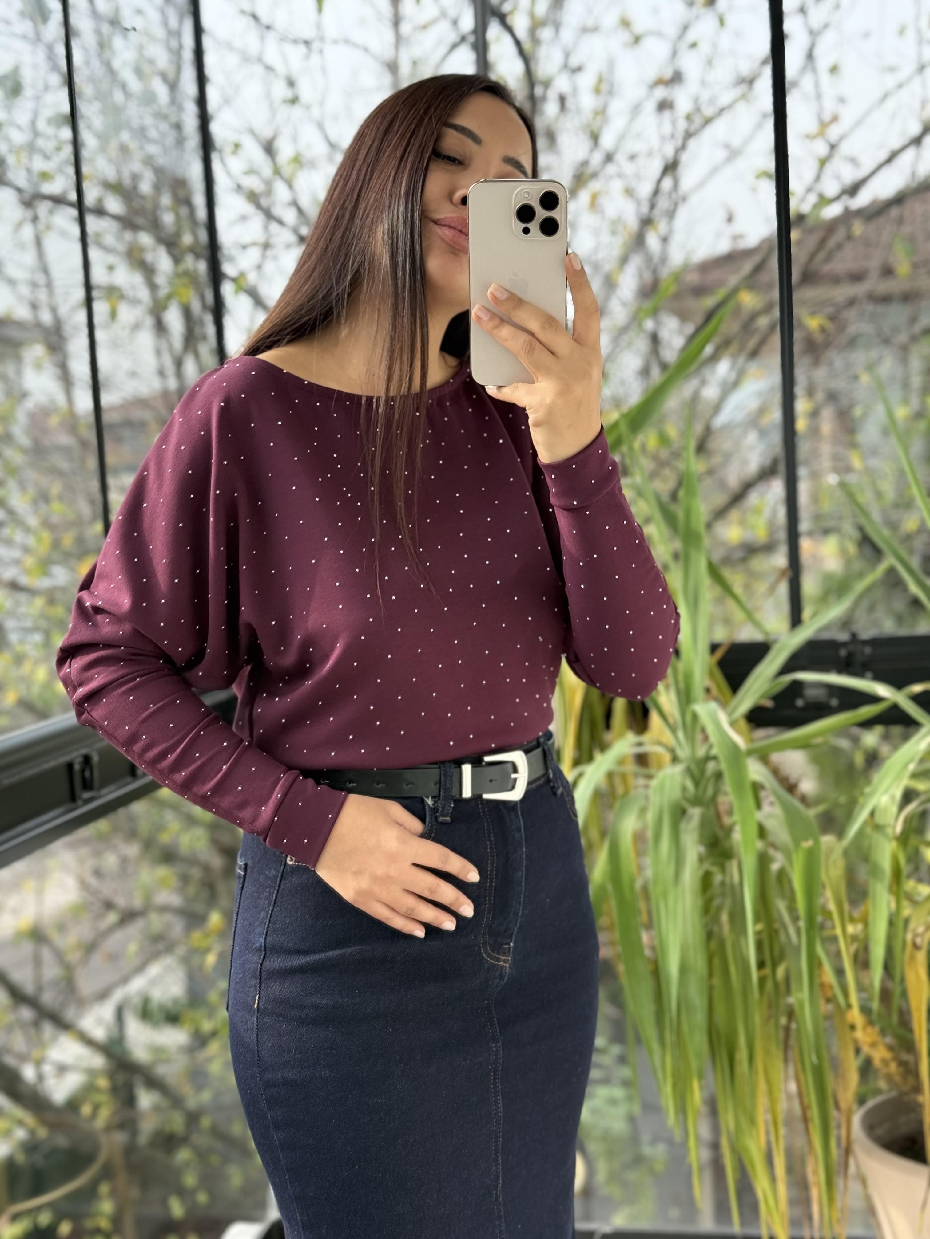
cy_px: 620
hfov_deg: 30.3
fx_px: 1719
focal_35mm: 48
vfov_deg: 39.7
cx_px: 465
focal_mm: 6.76
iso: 100
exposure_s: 1/331
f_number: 1.78
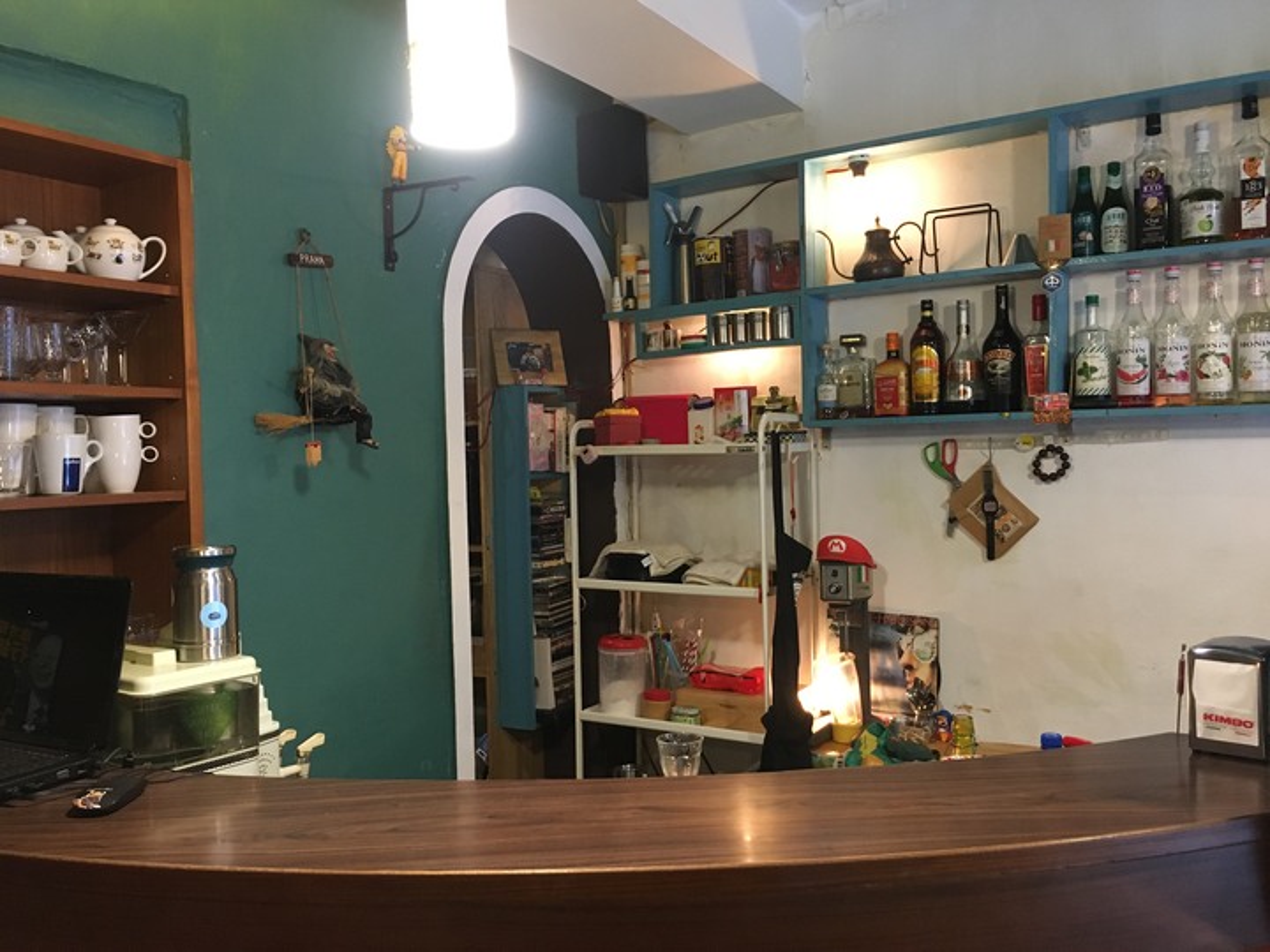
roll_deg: +0.5
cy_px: 476
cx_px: 635
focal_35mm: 29
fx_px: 1064
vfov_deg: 48.2
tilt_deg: -0.6
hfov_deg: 61.7
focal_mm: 4.15
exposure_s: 1/30
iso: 200
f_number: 2.2
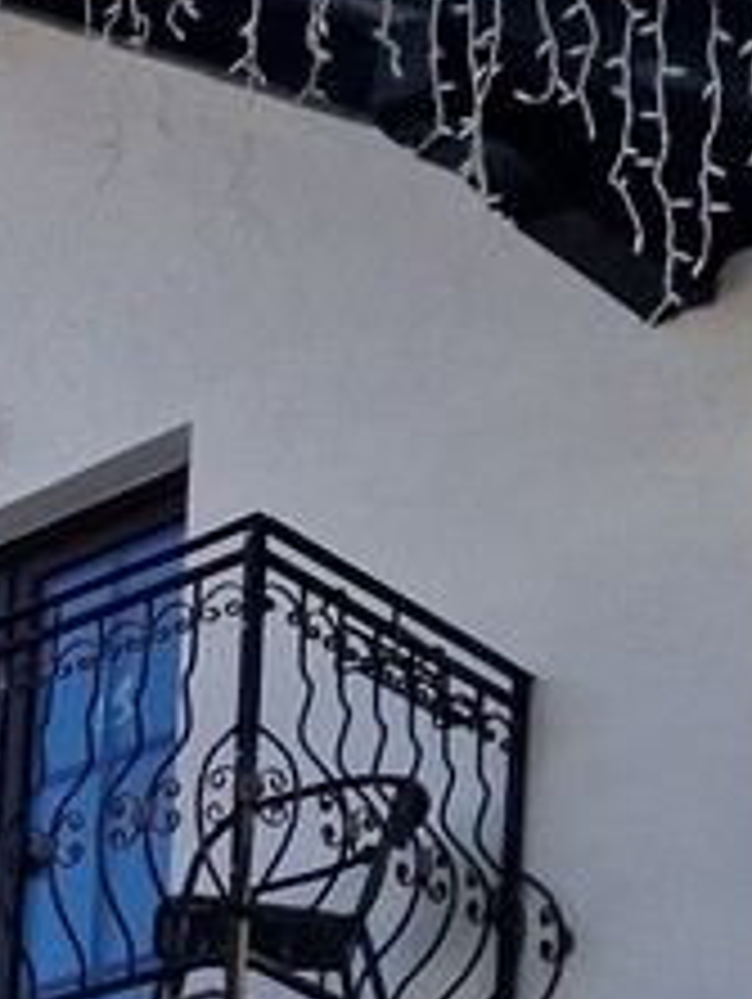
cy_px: 1300
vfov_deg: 17.4
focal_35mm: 106
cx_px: -779
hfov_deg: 12.3
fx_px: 3064
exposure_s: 1/712
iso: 50
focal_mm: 6.4
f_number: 1.8
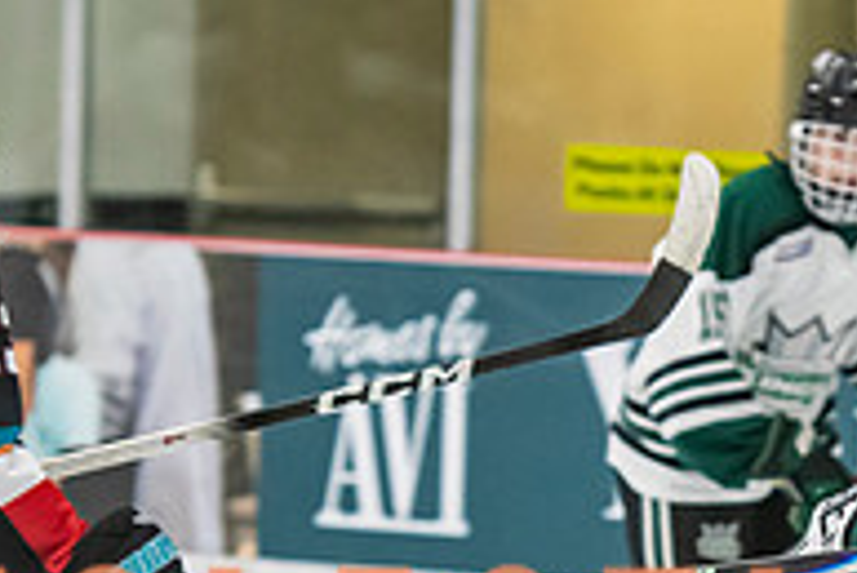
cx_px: 921
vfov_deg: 2.9
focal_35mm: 482
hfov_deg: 4.3
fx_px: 11483
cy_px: 879
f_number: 3.2
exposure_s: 1/640
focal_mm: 120
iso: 2000
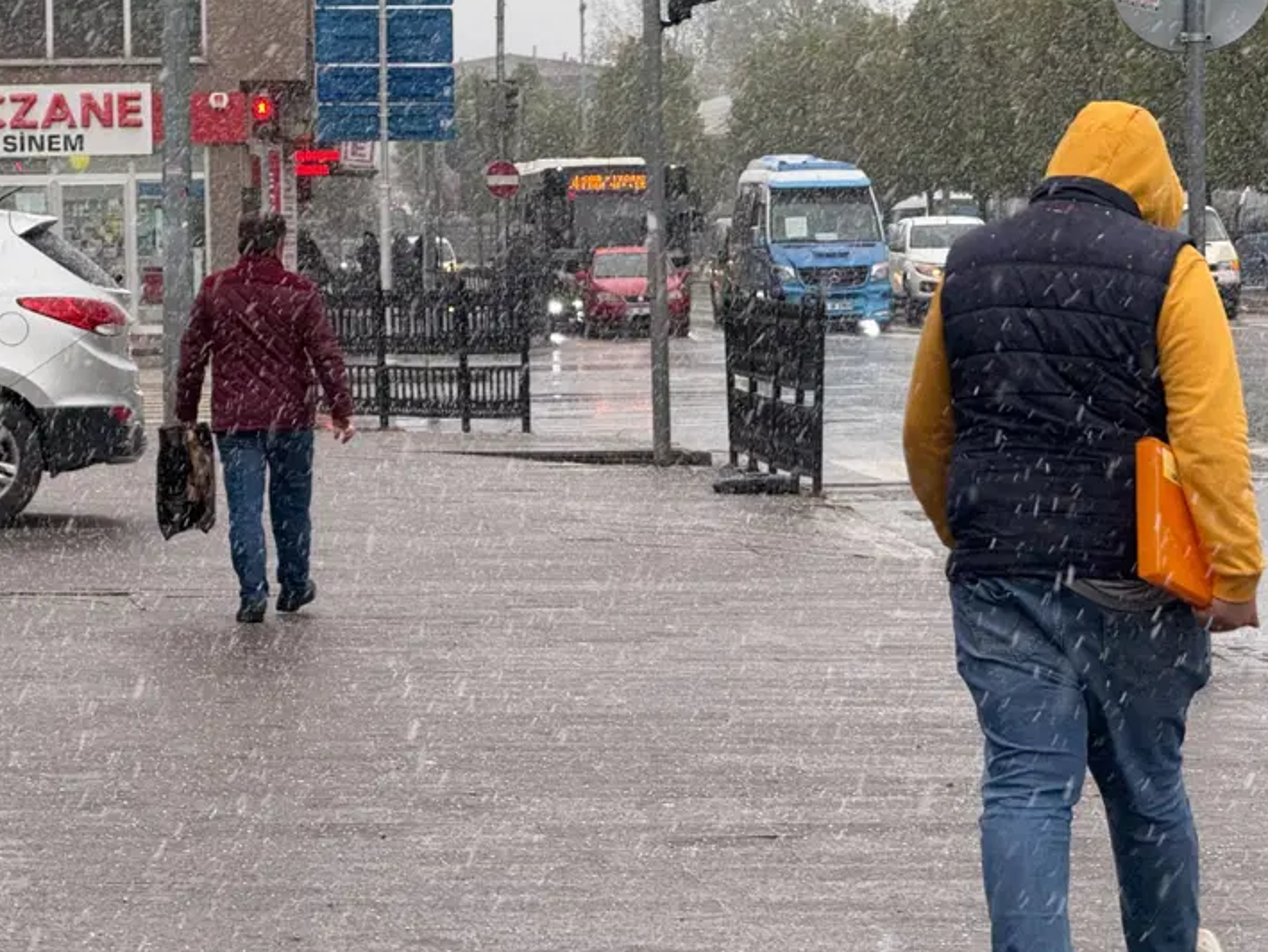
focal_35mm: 149
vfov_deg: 10.0
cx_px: 547
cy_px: 379
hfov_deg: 13.2
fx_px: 5459
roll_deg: +1.2
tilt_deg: -1.9
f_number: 2.8
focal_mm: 15.66
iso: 160
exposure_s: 1/99
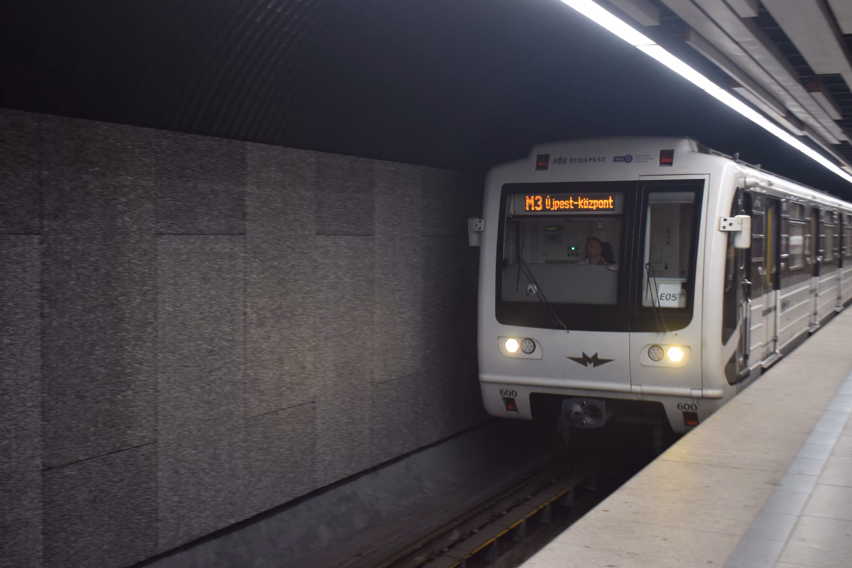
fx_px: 982
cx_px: 432
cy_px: 279
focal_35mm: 42
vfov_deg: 32.2
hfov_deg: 46.9
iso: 640
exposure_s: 1/60
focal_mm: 27
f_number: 4
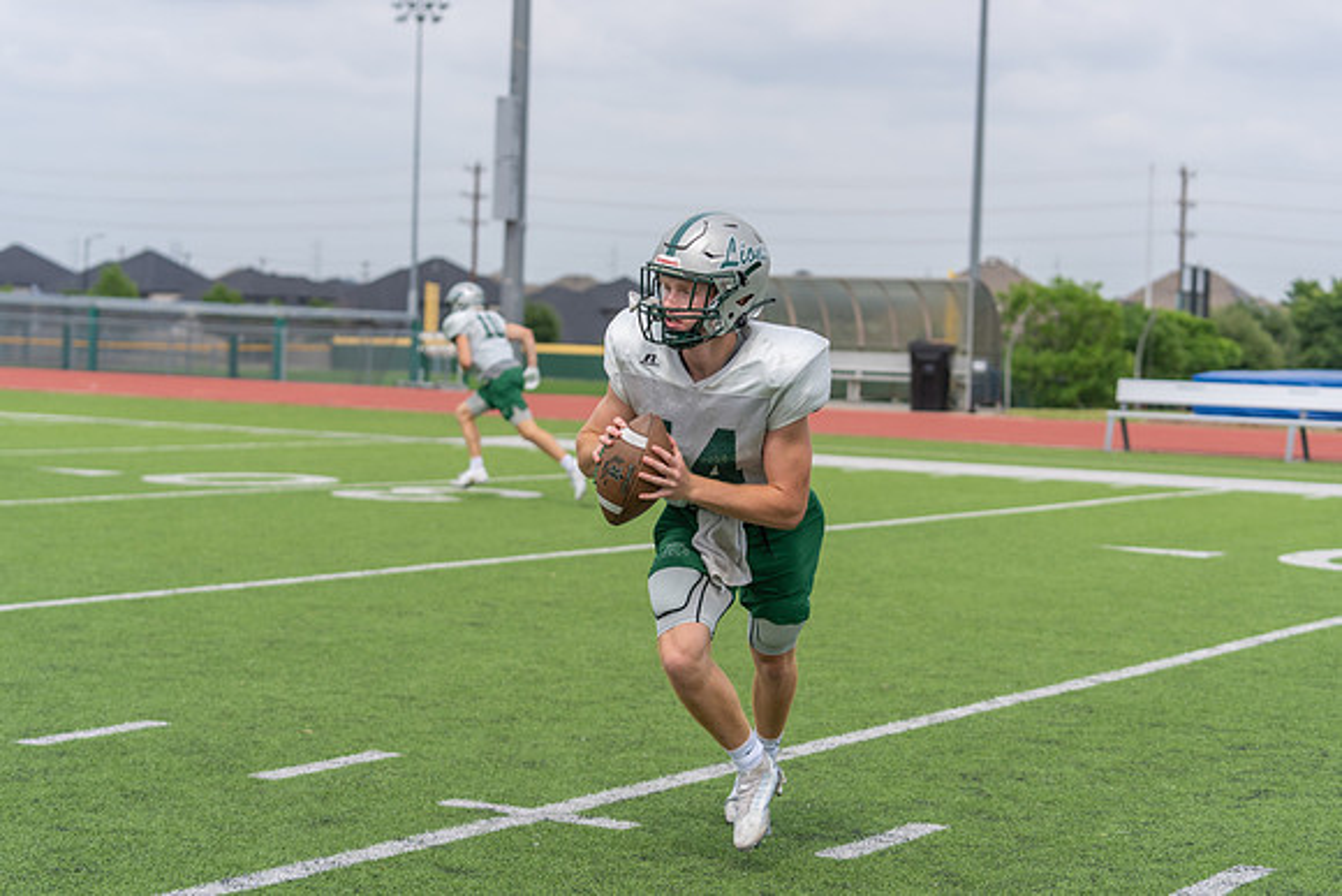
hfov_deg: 28.4
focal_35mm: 71
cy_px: 448
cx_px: 671
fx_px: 2647
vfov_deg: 19.2
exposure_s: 1/1250
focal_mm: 71
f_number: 3.5
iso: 160
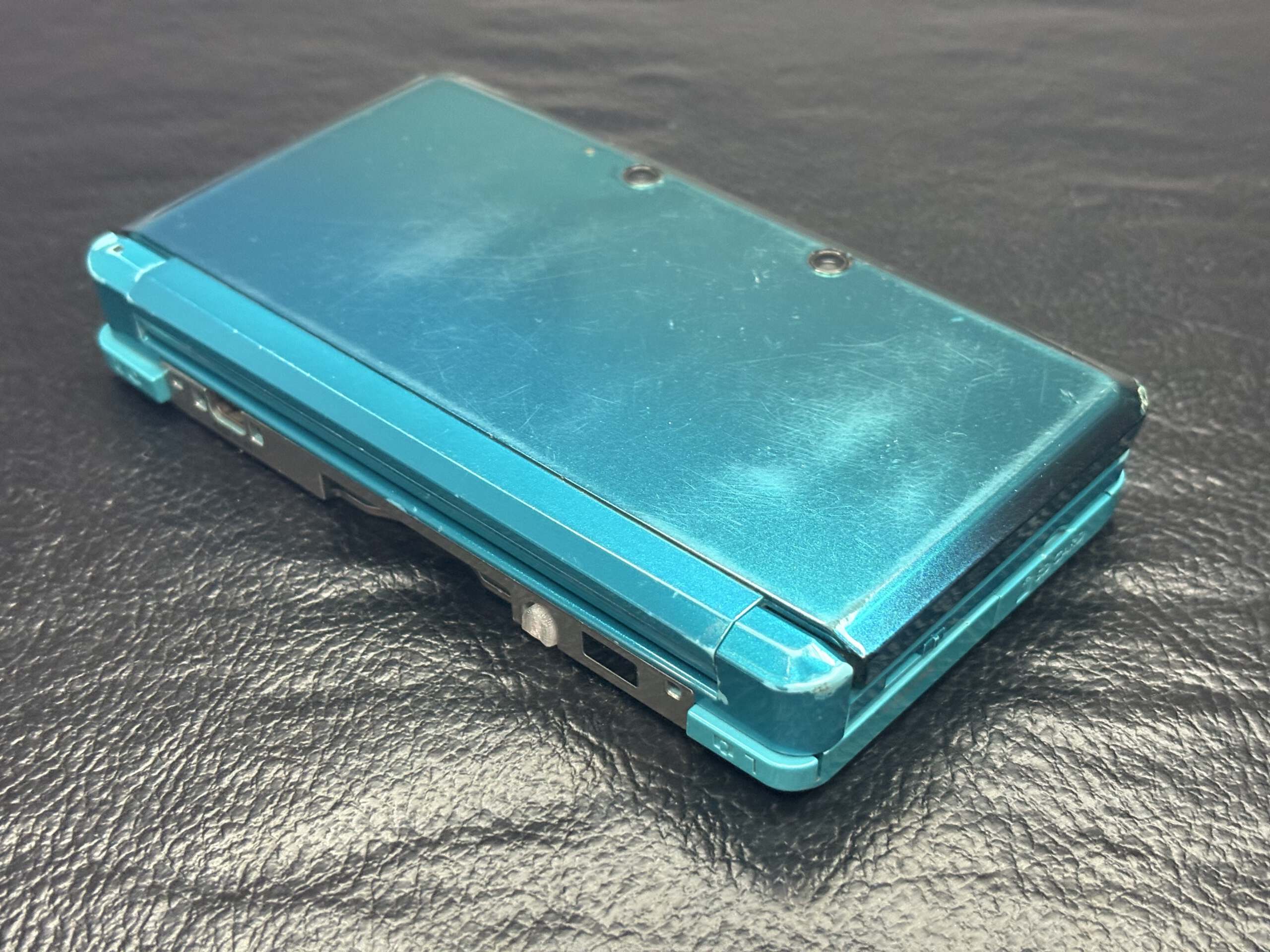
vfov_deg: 28.0
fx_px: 1908
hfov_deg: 36.8
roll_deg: +1.6
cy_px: 476
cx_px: 635
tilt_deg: -40.1
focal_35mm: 52
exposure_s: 1/40
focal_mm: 5.96
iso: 250
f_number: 1.6
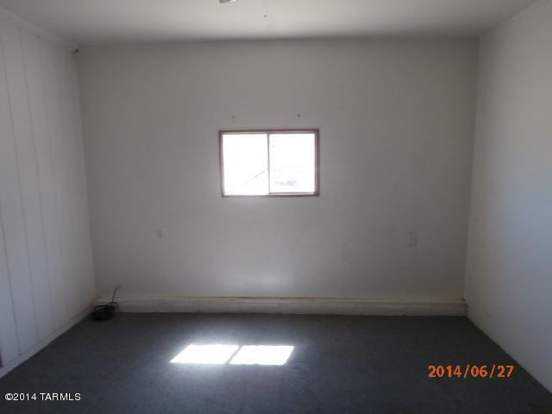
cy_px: 207
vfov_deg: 56.8
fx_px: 383
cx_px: 276
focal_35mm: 24
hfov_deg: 71.6
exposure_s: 1/40
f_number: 3
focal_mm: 4.2
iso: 100
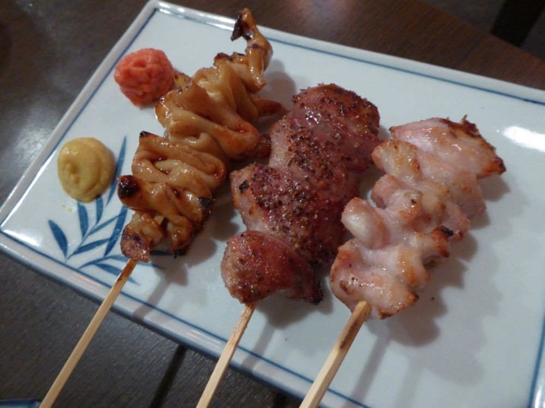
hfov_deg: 69.4
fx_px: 394
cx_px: 272
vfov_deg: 54.9
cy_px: 204
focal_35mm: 25
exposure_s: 1/10
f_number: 3.3
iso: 400
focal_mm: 4.3
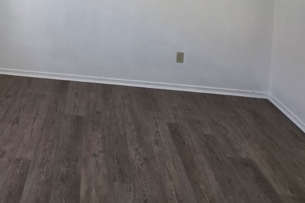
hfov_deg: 55.1
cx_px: 51
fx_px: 263
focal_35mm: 31
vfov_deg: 33.5
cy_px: -47
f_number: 1.9
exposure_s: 1/120
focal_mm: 2.2
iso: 80
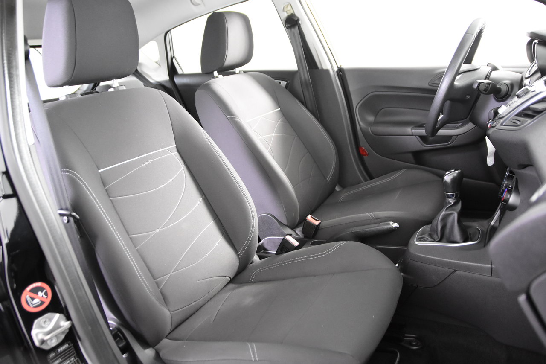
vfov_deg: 50.4
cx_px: 273
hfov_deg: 70.4
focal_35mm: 26
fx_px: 387
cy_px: 182
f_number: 2.8
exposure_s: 1/25
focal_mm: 17
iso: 4000
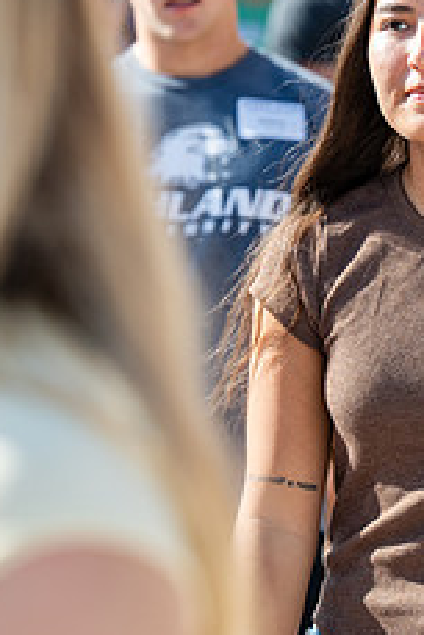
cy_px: 295
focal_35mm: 253
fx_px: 4463
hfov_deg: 5.4
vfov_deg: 8.1
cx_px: 454
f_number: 3.5
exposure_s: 1/800
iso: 200
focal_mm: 100
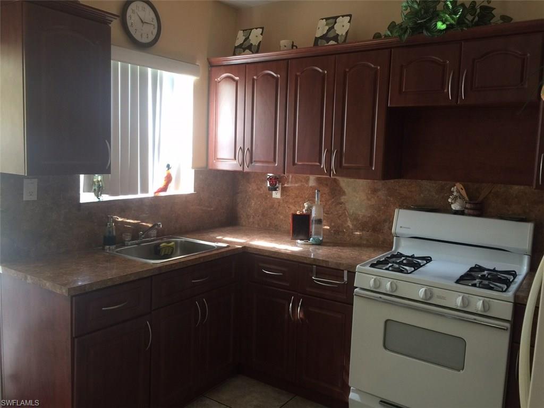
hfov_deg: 61.7
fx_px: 456
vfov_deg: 48.2
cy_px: 204
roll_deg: -3.5
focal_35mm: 29
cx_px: 272
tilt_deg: -6.4
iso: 40
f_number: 2.2
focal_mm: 4.15
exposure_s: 1/15
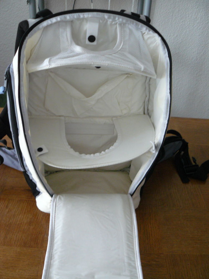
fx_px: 290
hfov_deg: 39.7
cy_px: 140
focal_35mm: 36
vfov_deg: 51.4
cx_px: 104
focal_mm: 6
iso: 200
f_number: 2.8
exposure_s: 1/6
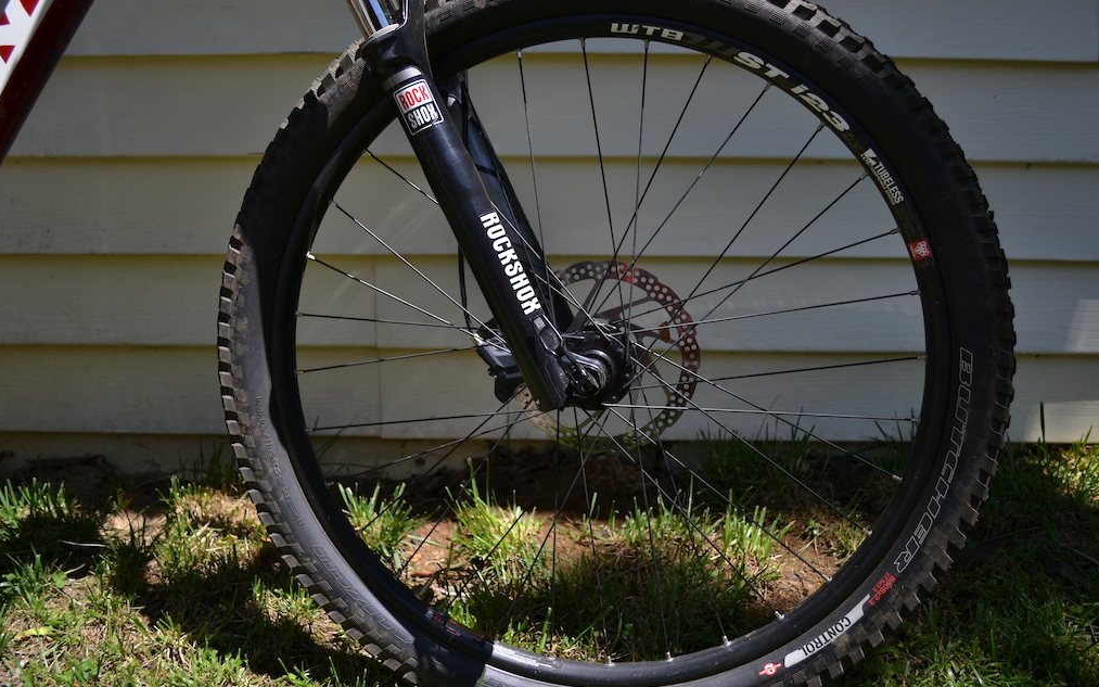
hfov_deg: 56.7
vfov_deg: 37.3
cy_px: 346
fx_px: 1018
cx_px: 551
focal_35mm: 34
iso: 100
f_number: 3.8
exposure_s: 1/640
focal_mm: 22
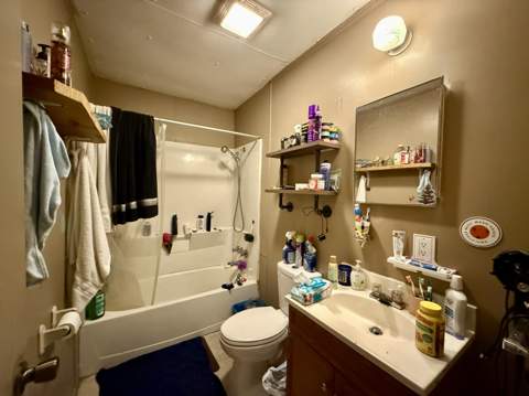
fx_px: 214
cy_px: 198
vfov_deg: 85.6
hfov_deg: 102.1
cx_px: 264
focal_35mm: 14
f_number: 2.2
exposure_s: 1/40
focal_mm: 2.22
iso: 1000
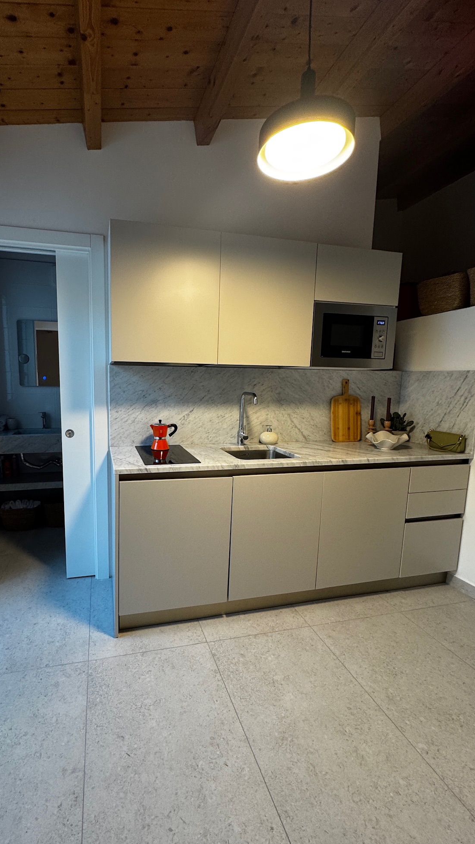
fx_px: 358
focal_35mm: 16
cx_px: 179
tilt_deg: -7.1
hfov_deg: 66.1
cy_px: 428
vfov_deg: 99.4
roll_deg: -0.5
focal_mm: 2.22
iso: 160
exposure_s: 1/100
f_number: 2.2
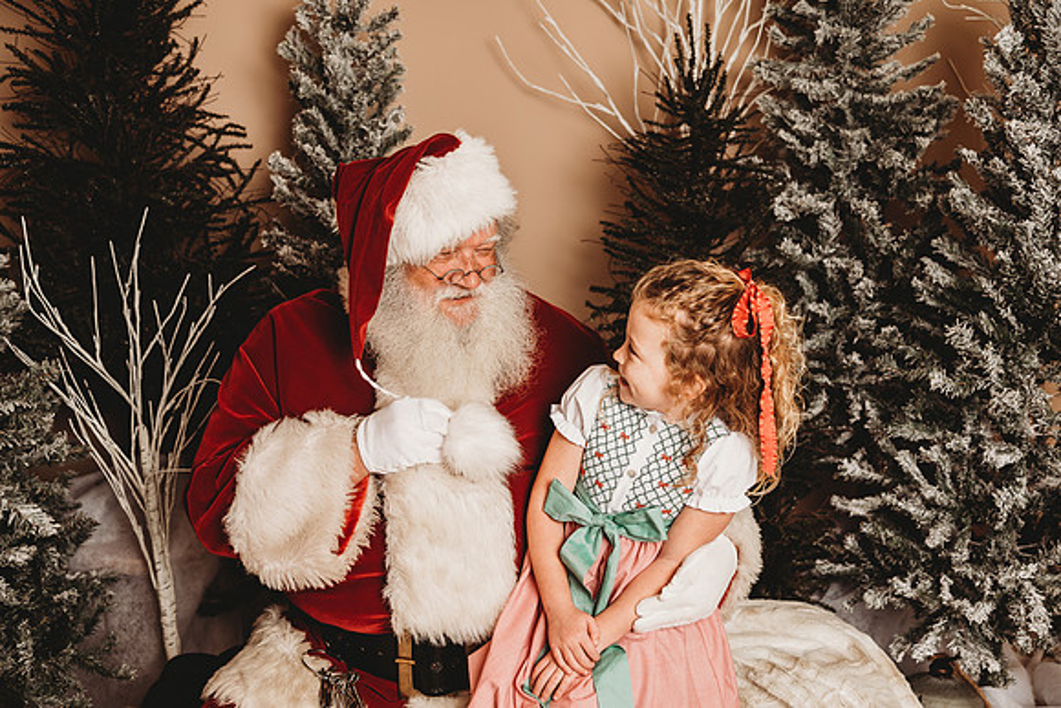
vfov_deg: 30.5
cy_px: 354
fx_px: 1297
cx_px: 530
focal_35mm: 44
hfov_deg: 44.5
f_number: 4
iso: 100
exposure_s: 1/160
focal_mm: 44
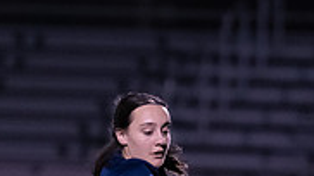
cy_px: 285
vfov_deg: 1.2
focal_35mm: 1049
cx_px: 131
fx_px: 8726
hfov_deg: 2.1
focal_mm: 200
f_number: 2.8
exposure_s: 1/1000
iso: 4000
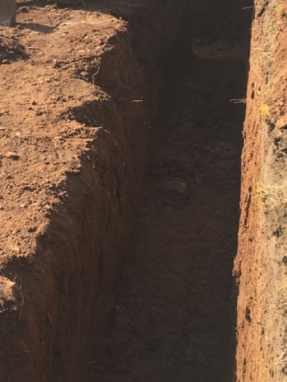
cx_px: 61
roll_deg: +1.7
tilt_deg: -18.3
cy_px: 61
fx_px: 763
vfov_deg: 27.4
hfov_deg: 21.1
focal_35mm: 69
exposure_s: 1/437
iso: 25
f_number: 2.2
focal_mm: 4.15
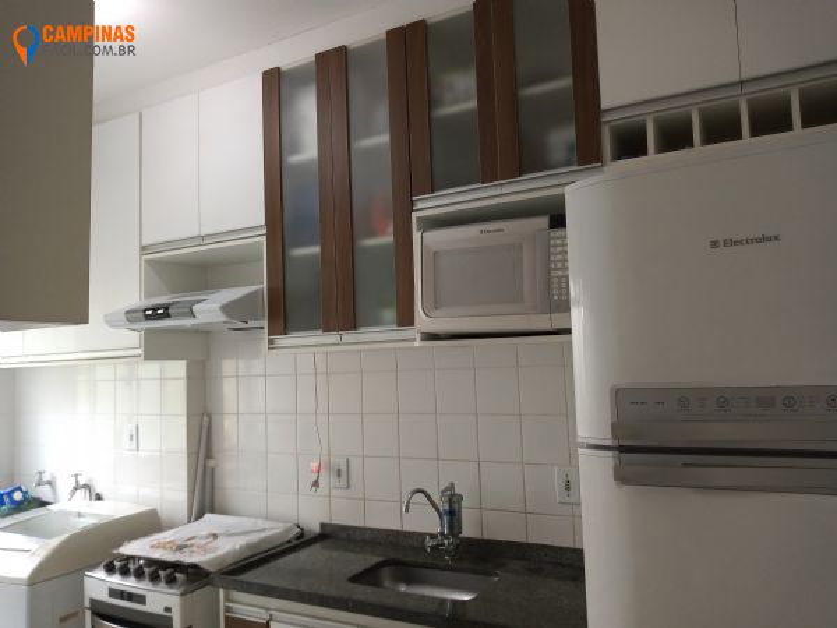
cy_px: 314
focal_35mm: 20
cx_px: 418
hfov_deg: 81.7
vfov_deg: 66.0
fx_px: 484
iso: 207
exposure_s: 1/50
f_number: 2
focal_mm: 3.54
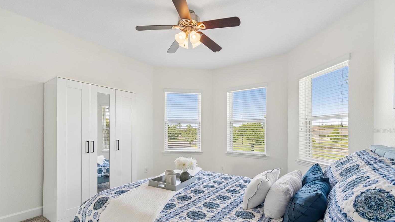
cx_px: 195
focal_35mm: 16
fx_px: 168
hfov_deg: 99.4
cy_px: 131
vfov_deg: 66.6
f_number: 7.1
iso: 100
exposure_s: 1/15
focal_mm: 10
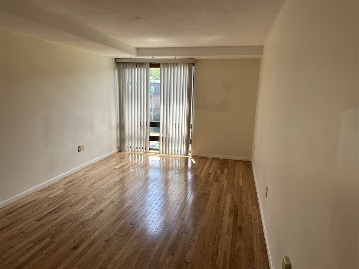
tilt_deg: -8.7
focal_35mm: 24
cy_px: 134
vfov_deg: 56.8
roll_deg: -1.4
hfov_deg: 71.6
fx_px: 249
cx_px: 180
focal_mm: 6.86
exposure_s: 1/426
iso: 80
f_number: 1.78
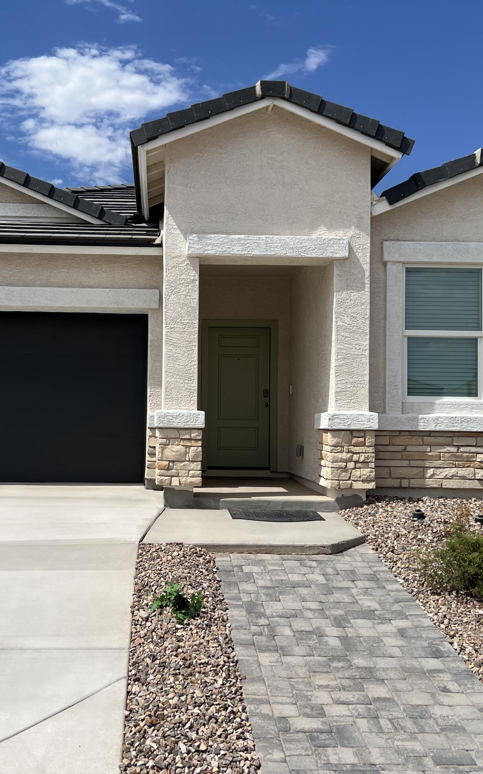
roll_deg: -1.0
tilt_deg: +3.6
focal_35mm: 37
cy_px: 385
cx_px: 169
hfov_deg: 34.2
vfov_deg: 52.7
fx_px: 779
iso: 50
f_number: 1.5
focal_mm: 5.7
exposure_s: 1/8696
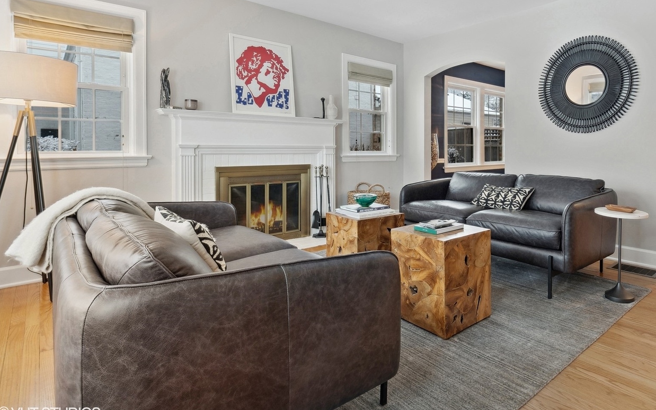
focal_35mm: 20
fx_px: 358
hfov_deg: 83.0
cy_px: 138
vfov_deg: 58.4
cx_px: 420
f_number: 9
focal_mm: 10
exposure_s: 1/4
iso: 200
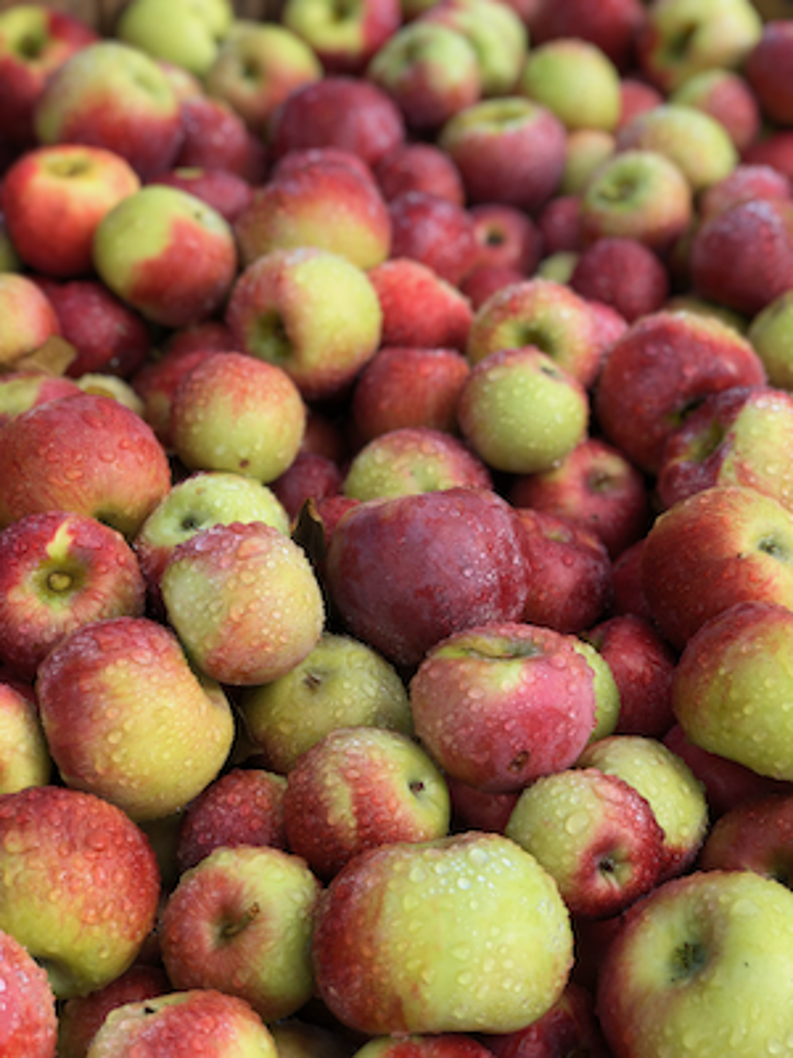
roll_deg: -1.7
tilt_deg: -39.5
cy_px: 529
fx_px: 1588
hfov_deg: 28.0
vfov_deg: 36.8
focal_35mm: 52
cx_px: 396
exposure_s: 1/393
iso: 16
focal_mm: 6
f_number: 2.4
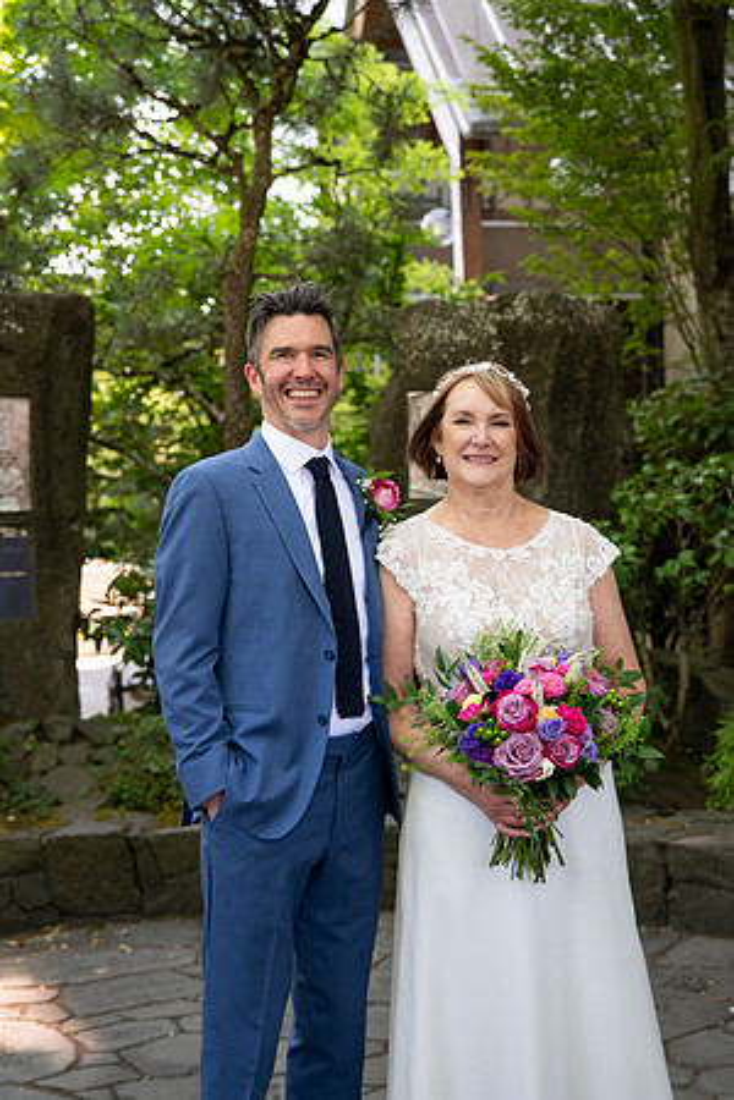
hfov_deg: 24.2
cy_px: 550
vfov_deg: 35.6
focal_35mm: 56
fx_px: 1713
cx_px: 367
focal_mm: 56
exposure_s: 1/400
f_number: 4
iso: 1250
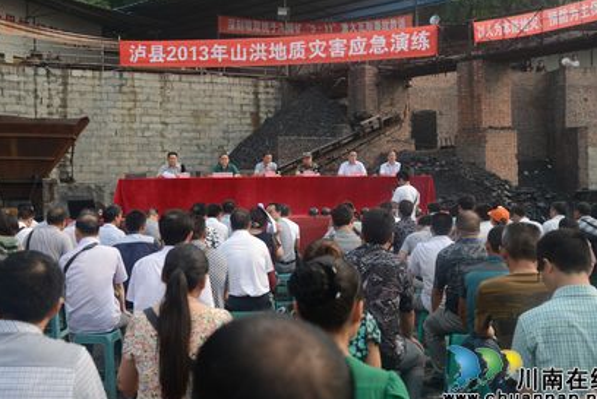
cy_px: 167
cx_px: 266
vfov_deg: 27.5
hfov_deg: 40.3
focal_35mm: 49
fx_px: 813
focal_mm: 40
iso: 200
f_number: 5.6
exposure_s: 1/500
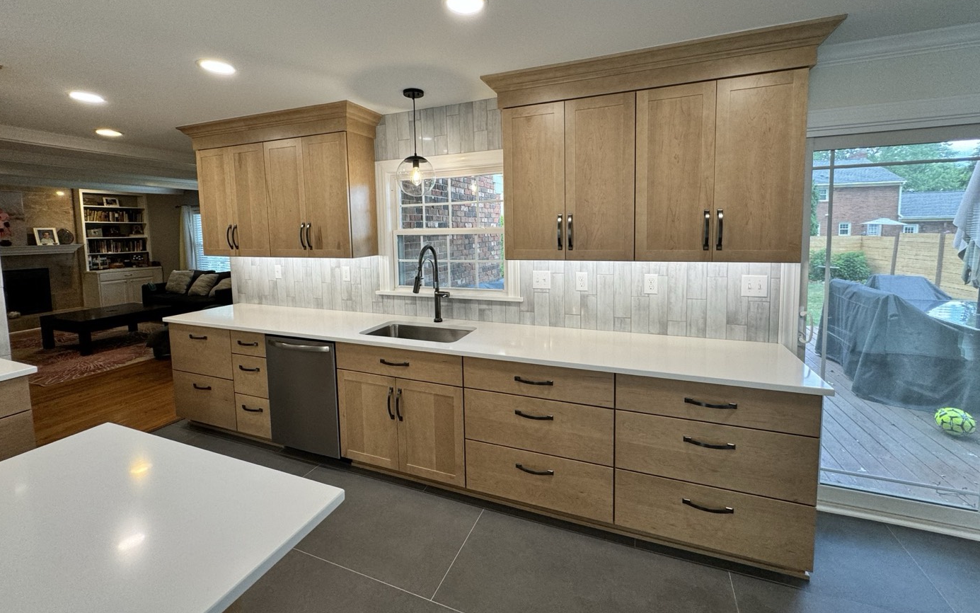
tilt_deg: -5.0
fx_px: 401
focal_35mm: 15
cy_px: 260
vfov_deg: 74.3
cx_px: 491
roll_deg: +0.7
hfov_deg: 101.5
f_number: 2.2
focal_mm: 2.22
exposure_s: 1/120
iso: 125
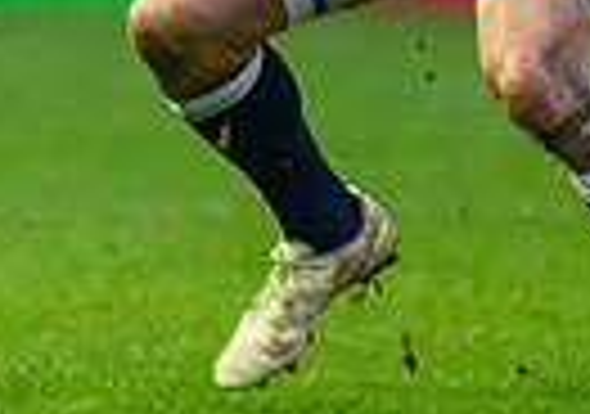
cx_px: -838
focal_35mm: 3484
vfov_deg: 0.4
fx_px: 58050
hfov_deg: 0.6
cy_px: -201
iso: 6400
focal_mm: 560
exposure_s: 1/1250
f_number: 4
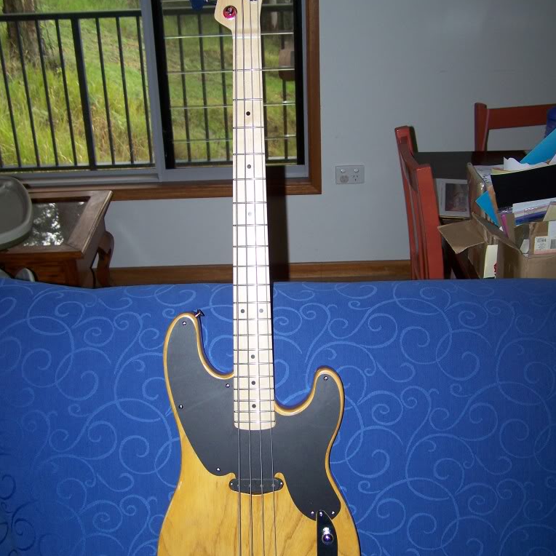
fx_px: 818
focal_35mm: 45
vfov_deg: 37.6
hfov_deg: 37.6
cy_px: 272
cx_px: 279
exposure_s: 1/60
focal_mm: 6.3
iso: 80
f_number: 2.8
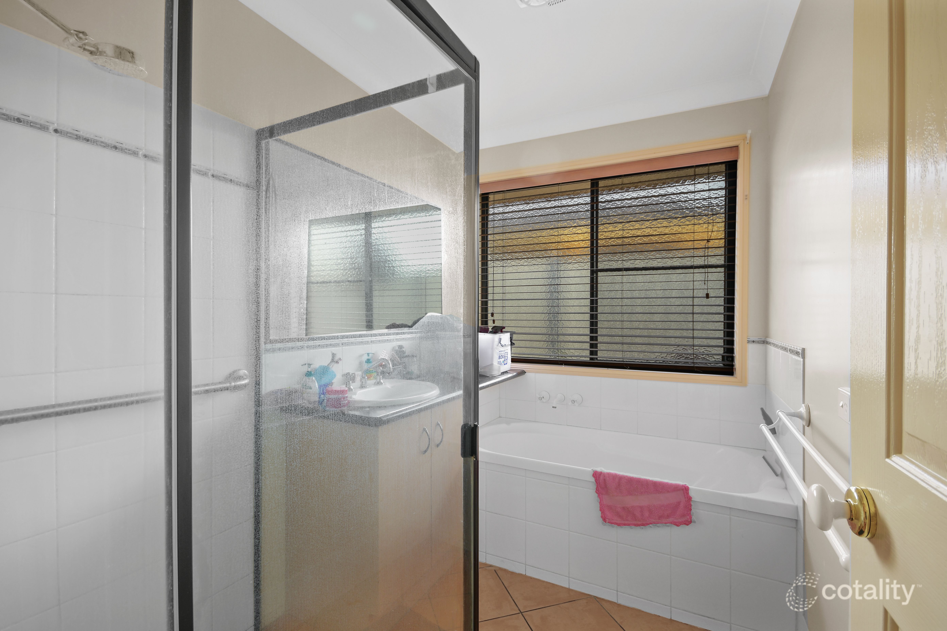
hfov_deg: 100.4
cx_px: 474
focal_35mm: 15
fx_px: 395
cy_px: 316
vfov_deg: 77.3
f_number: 7.1
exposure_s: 1/30
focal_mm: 10
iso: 100
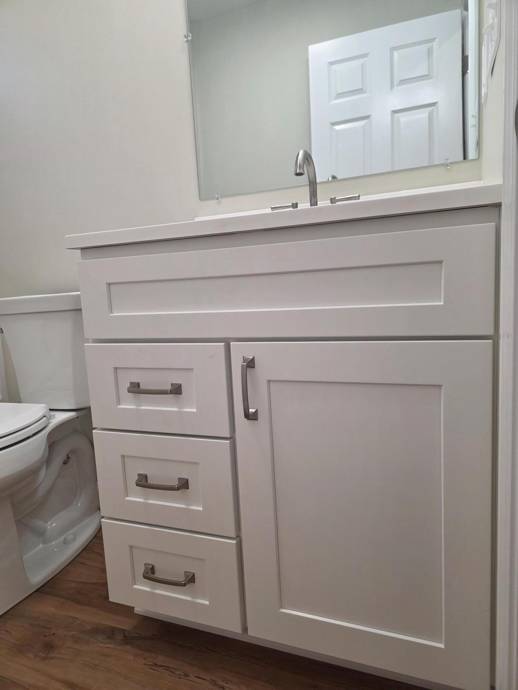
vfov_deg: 73.9
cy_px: 345
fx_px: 459
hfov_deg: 58.9
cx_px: 259
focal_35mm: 23
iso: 125
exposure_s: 1/120
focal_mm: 6.3
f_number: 1.7
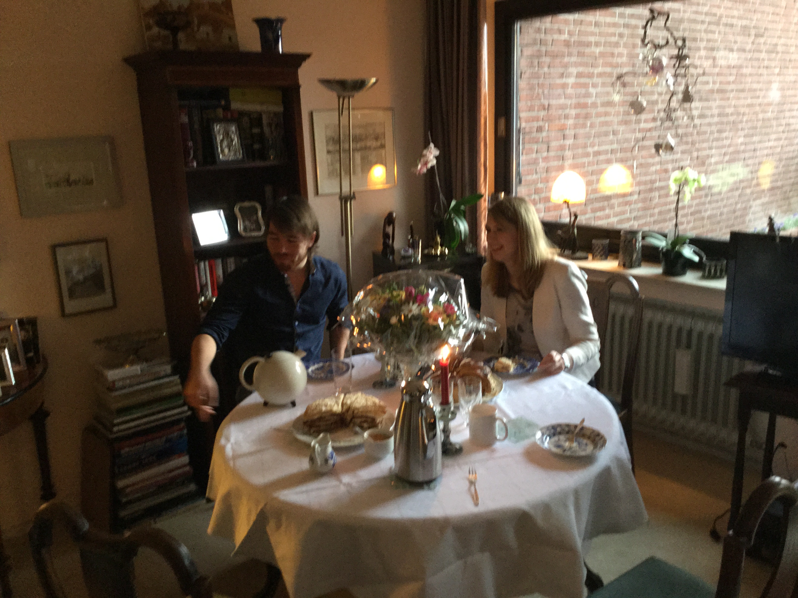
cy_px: 299
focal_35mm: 31
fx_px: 715
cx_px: 399
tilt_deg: -13.2
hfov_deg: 58.4
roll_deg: +1.6
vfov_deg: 45.4
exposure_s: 1/24
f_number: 2.4
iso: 200
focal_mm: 3.3
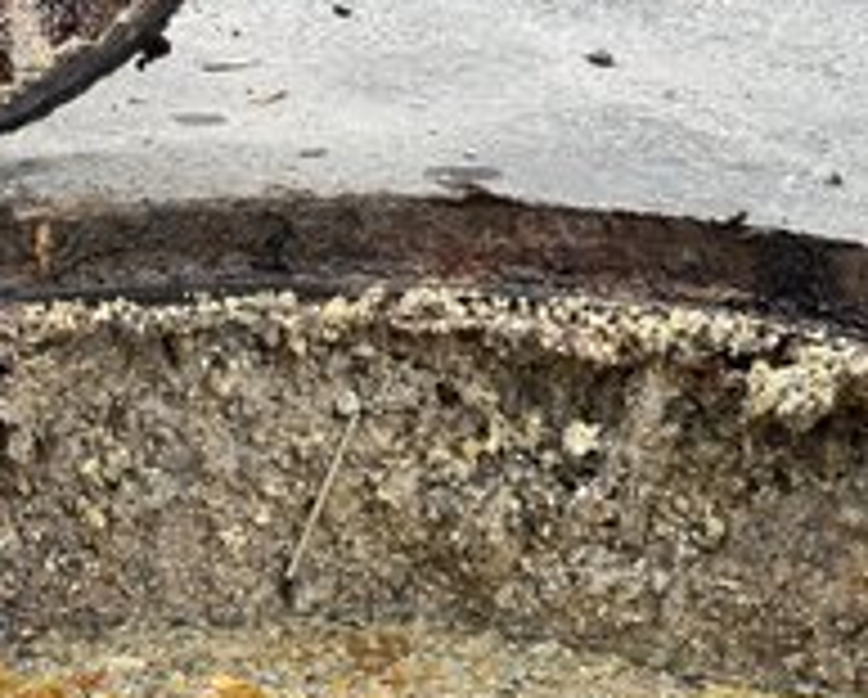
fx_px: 2496
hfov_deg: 19.5
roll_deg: -0.3
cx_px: 139
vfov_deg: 15.7
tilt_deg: -24.8
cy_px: 617
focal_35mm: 97
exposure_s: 1/329
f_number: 1.78
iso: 64
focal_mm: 6.76
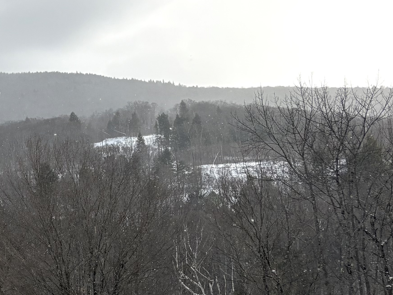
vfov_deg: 17.3
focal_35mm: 85
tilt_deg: +4.5
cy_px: 197
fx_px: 965
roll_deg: +3.2
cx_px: -232
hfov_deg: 19.4
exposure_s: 1/2538
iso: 50
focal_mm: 5.96
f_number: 1.6
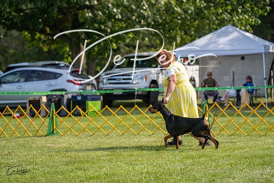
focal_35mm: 151
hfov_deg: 13.6
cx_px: 137
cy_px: 92
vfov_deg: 9.1
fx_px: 1149
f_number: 3.5
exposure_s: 1/1600
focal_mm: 151
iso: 200
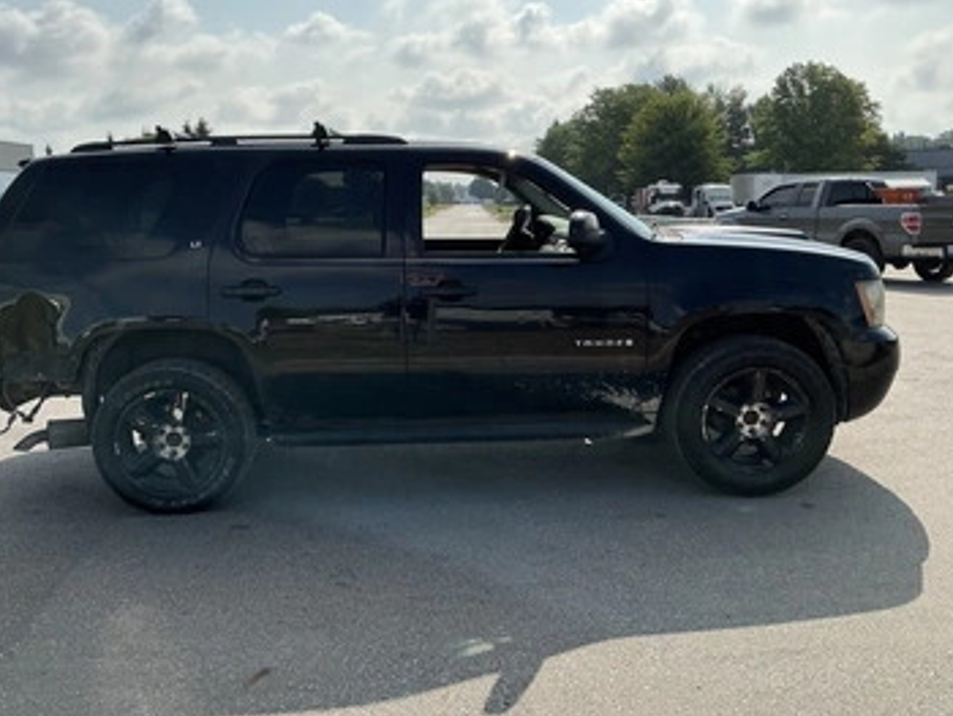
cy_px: 321
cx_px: 427
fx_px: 882
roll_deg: +2.2
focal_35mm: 32
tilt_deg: -6.2
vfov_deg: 44.1
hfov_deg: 56.7
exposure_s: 1/3125
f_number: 1.8
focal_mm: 3
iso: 25
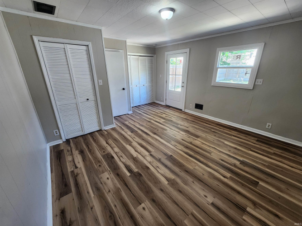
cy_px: 113
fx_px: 113
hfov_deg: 106.2
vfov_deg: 89.9
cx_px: 151
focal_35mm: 13
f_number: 2.2
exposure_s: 1/60
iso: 320
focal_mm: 2.2
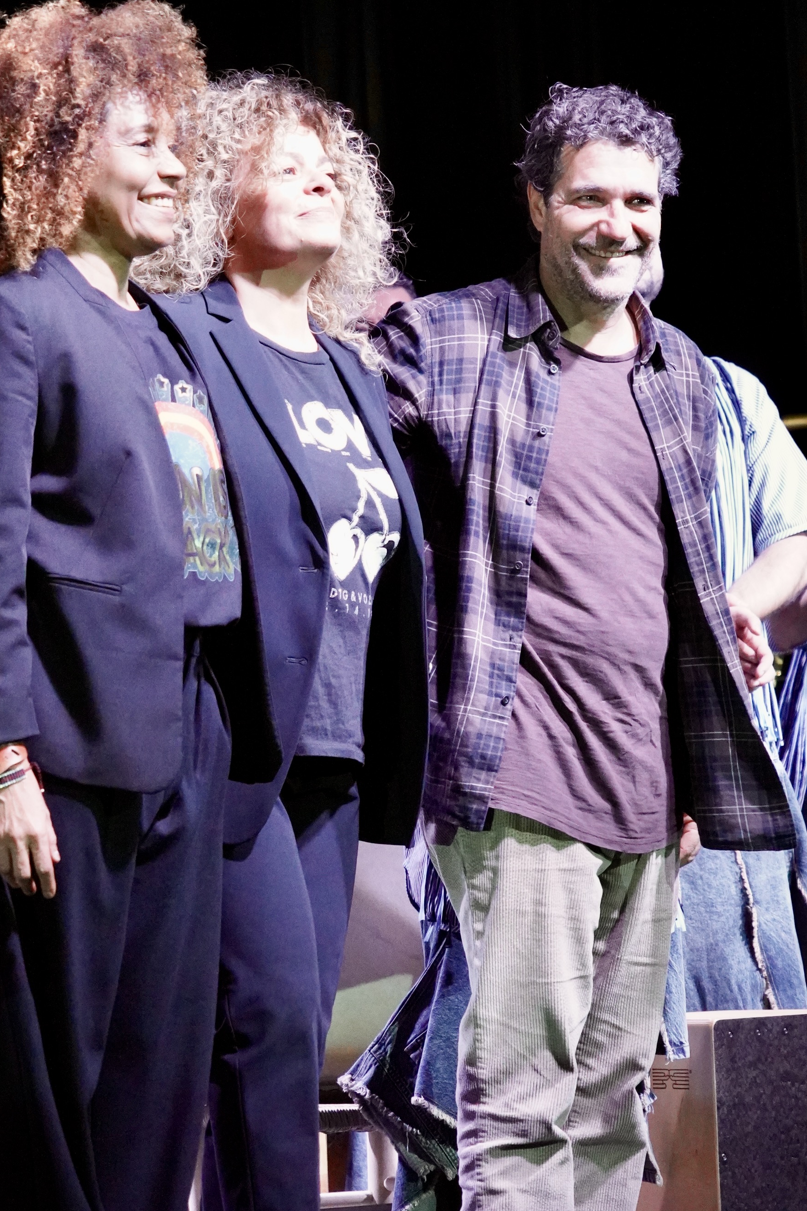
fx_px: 4270
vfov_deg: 16.1
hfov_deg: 10.8
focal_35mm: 127
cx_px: 218
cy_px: 673
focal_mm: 85
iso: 12800
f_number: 5.6
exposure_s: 1/250
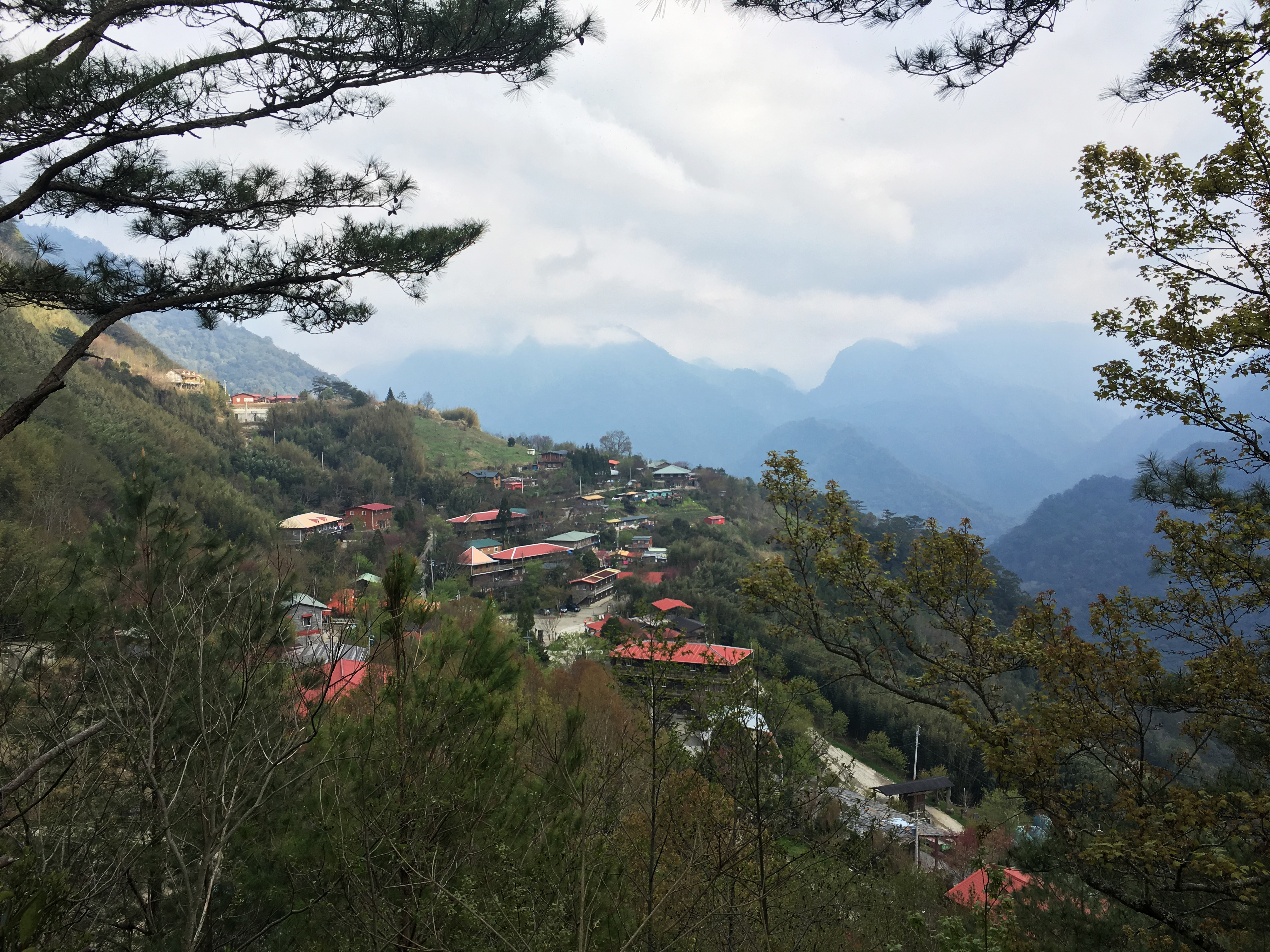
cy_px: 476
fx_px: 1064
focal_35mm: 29
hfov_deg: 61.7
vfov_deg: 48.2
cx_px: 635
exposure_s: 1/578
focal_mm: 4.15
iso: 25
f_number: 2.2
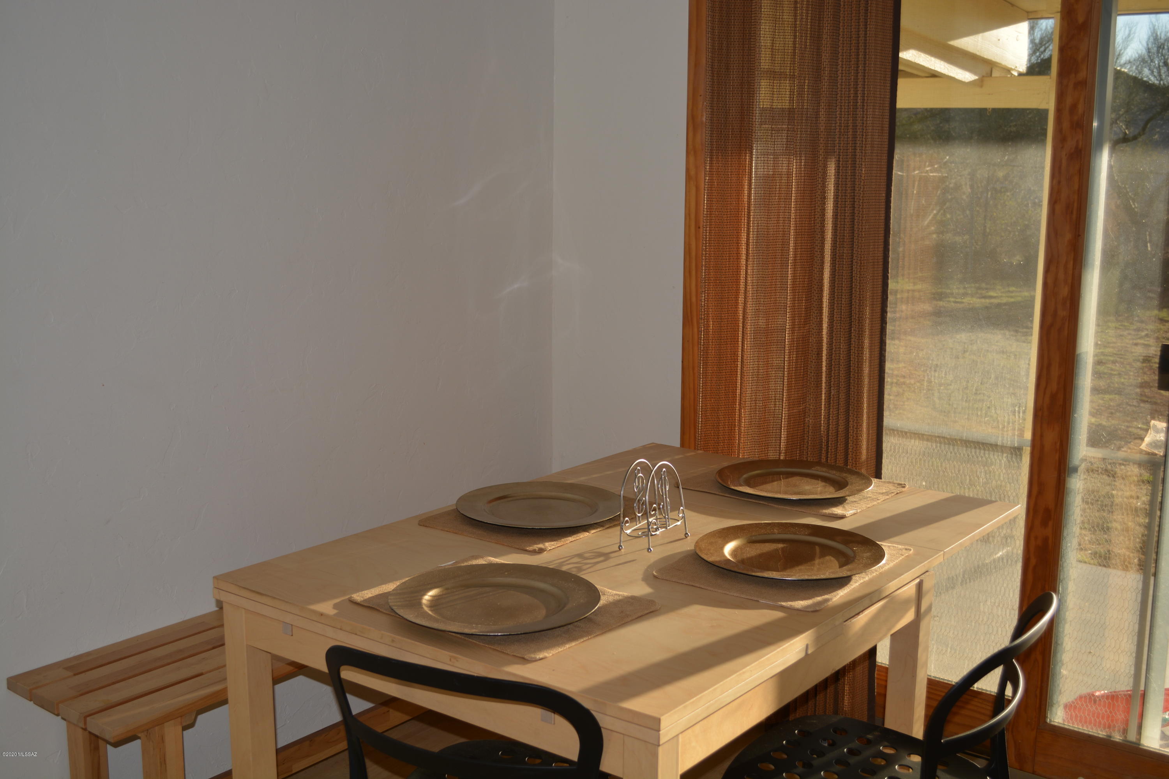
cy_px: 390
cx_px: 584
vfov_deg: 34.2
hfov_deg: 49.6
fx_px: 1266
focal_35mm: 39
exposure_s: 1/200
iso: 100
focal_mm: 26
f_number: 4.5
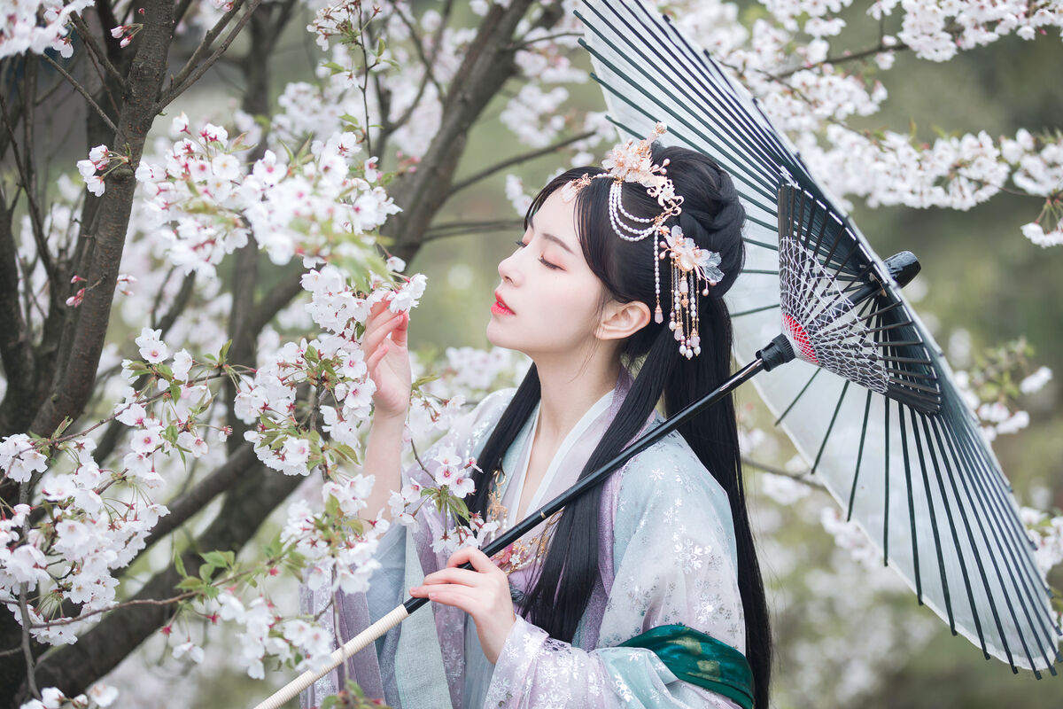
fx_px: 2628
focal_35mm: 89
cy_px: 354
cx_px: 532
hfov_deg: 22.9
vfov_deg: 15.4
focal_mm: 90
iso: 320
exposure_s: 1/250
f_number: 2.8
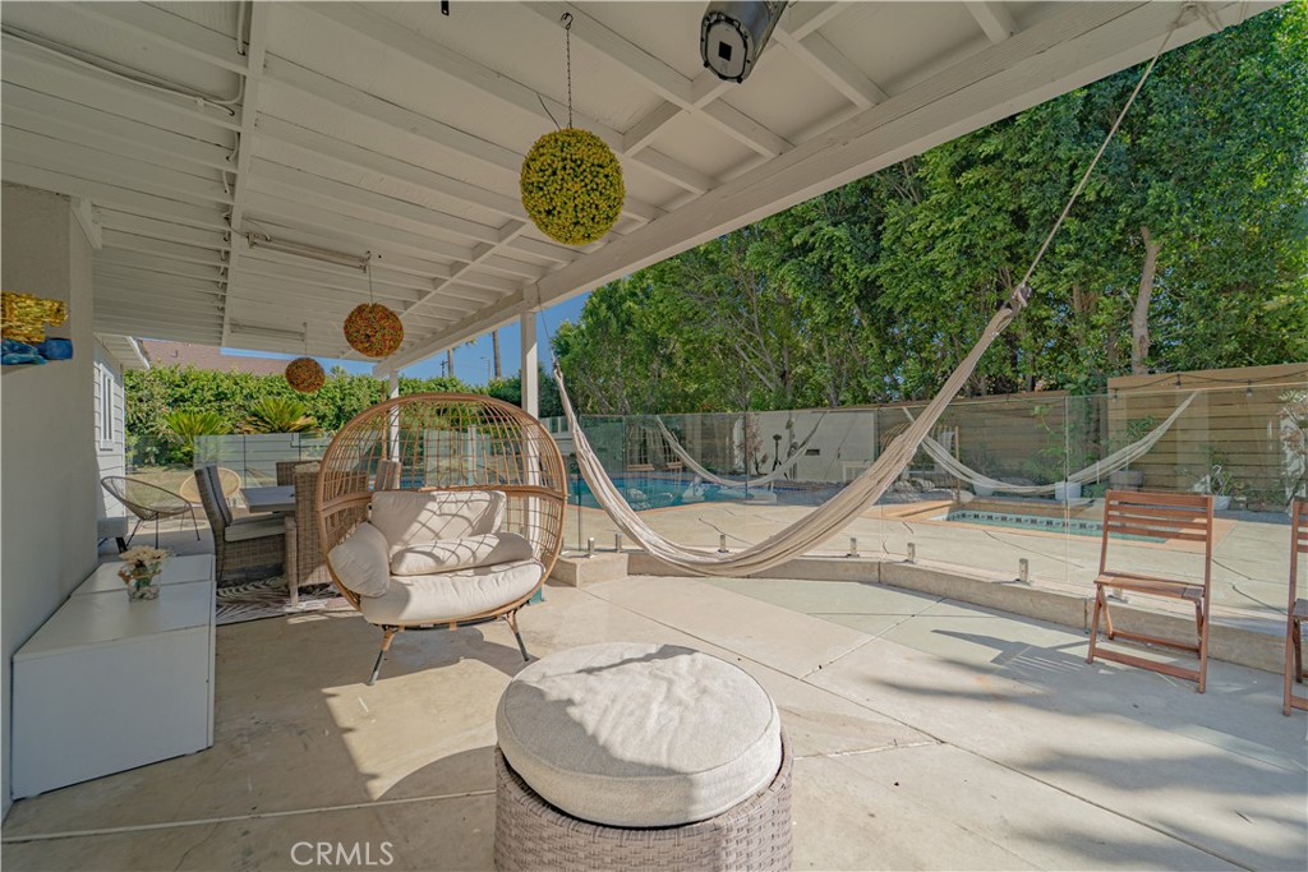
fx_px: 509
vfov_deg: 81.2
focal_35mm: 14
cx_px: 654
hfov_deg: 104.2
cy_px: 436
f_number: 5
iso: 100
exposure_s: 1/1250
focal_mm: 14
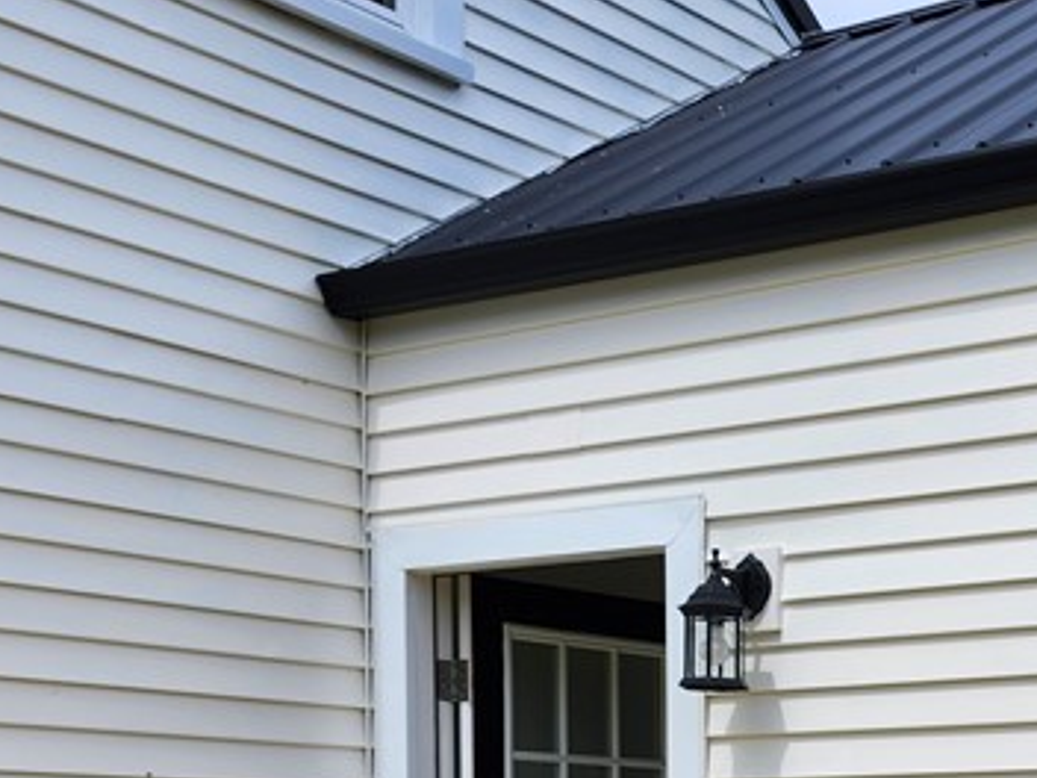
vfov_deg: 20.7
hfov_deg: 27.2
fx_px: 2007
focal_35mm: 67
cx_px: 1052
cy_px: 884
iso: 25
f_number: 1.8
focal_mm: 5.54
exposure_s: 1/1904
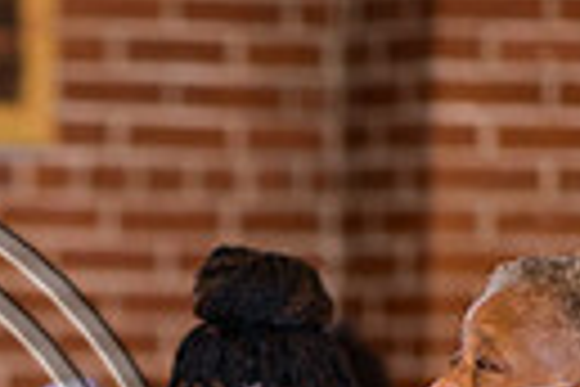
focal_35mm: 473
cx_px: -265
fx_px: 7620
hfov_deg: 4.3
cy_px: 637
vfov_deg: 2.9
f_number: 1.4
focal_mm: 105
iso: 125
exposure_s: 1/100
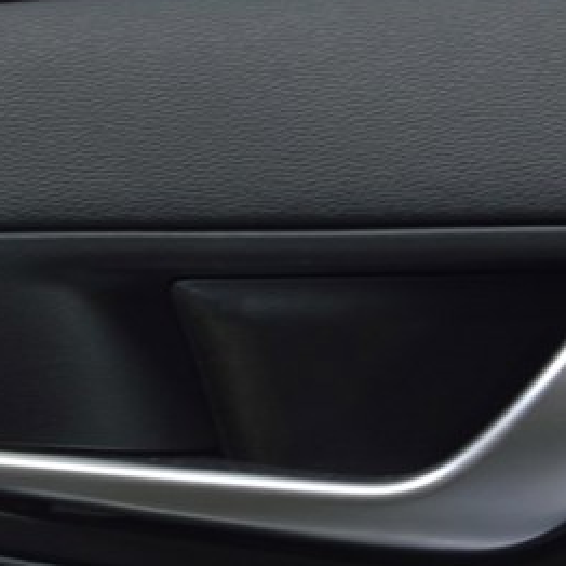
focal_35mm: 171
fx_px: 3164
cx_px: 402
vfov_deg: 10.2
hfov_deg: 10.2
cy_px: 301
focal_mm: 55
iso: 400
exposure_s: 1/20
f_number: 5.6
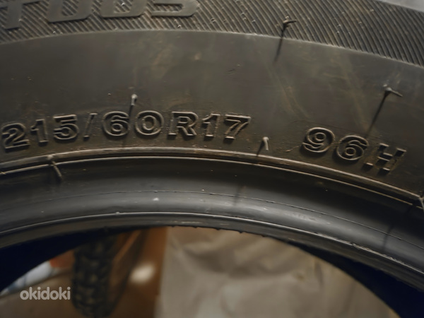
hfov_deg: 73.9
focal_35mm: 23
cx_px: 212
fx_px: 282
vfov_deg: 58.9
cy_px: 159
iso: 3200
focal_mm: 5.4
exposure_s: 1/14.3
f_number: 1.8
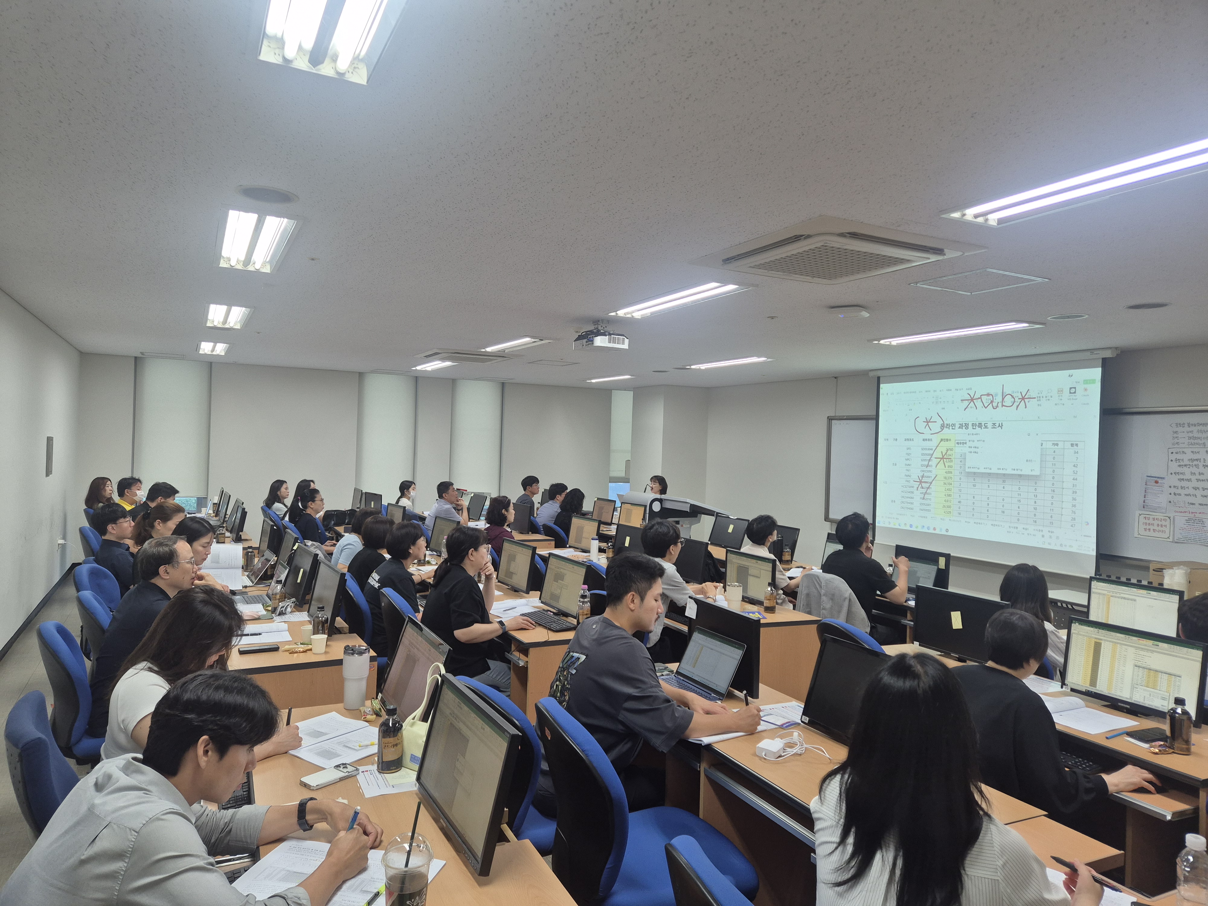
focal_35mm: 23
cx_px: 604
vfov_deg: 58.9
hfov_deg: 73.9
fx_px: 803
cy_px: 453
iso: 100
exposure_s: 1/120
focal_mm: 5.4
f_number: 1.8
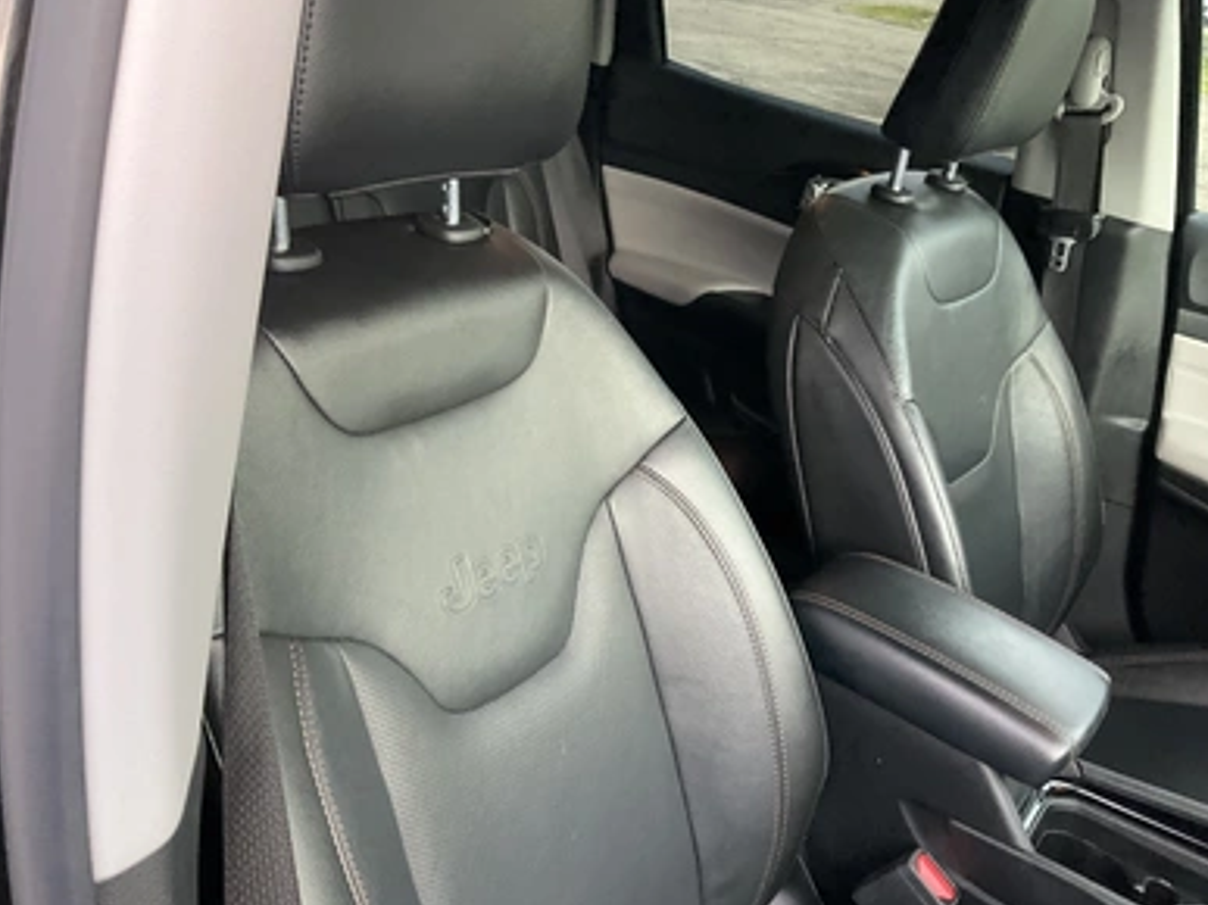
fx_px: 1047
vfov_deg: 46.8
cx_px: 599
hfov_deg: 60.0
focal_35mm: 30
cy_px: 456
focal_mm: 3
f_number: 1.8
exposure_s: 1/60
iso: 200
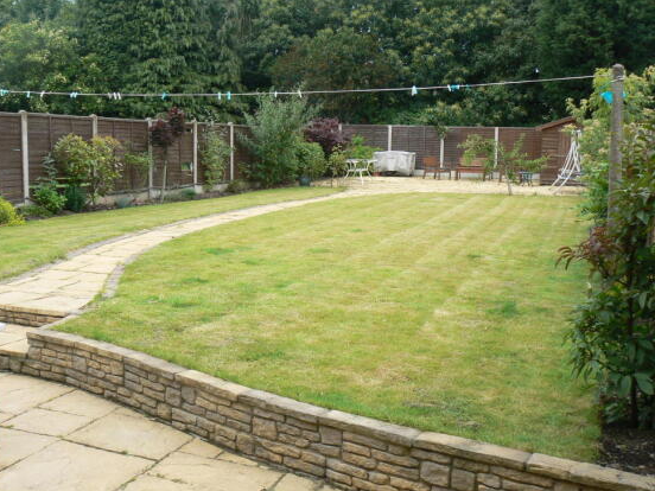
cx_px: 338
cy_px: 239
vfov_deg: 37.7
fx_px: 719
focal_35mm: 38
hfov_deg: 49.0
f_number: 5
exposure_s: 1/100
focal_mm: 6
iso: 80
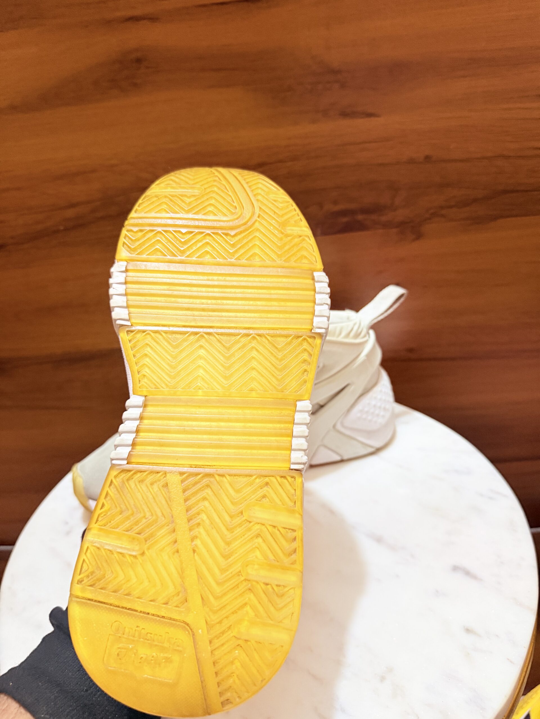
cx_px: 270
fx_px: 499
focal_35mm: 24
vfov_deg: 71.6
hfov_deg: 56.8
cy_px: 360
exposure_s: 1/50
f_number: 1.78
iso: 400
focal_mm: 6.76
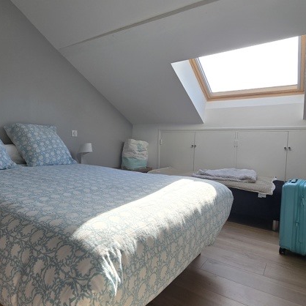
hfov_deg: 68.5
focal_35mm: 22
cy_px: 161
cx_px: 113
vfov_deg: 69.6
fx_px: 220
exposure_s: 1/200
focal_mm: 2.2
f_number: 2.2
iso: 50
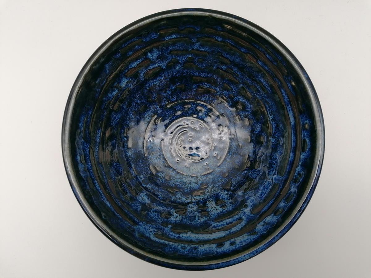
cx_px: 186
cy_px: 139
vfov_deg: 51.4
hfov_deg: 65.3
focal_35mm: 27
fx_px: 289
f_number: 1.8
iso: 80
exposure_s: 1/100
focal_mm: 4.75
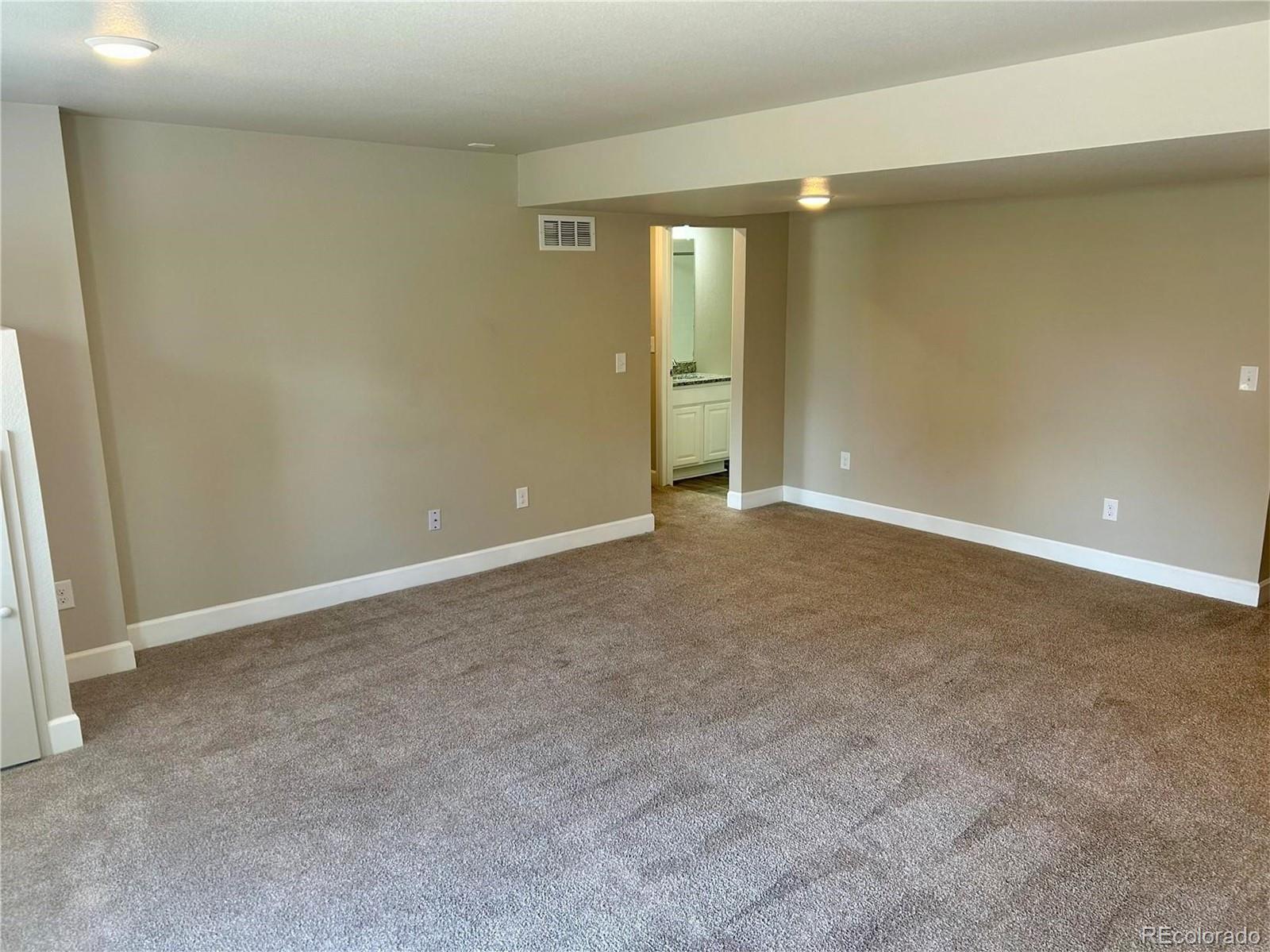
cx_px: 635
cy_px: 476
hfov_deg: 67.3
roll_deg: +0.2
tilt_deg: -11.8
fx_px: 954
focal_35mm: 26
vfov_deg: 53.0
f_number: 1.5
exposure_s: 1/120
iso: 80
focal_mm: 5.7
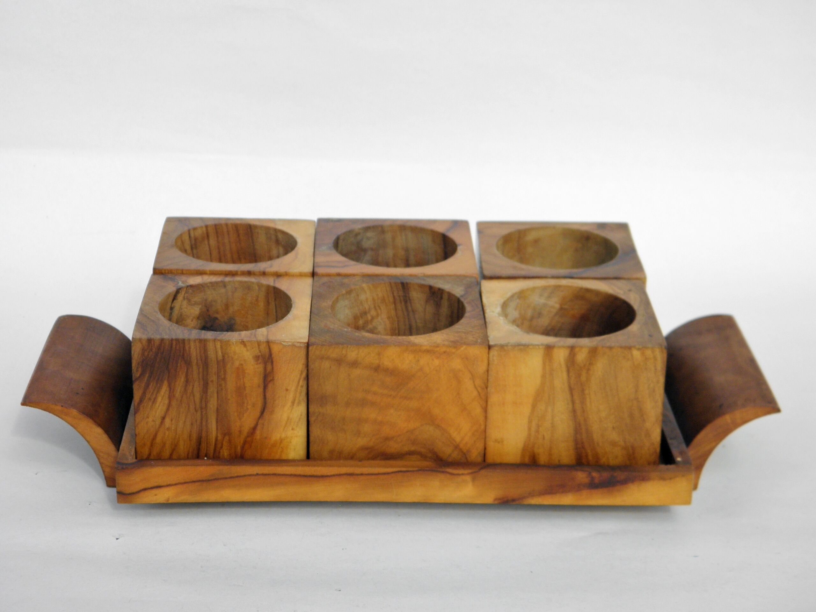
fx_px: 1603
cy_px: 306
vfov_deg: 21.6
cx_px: 408
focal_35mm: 68
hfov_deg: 28.6
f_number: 4.3
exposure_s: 1/400
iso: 100
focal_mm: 12.2
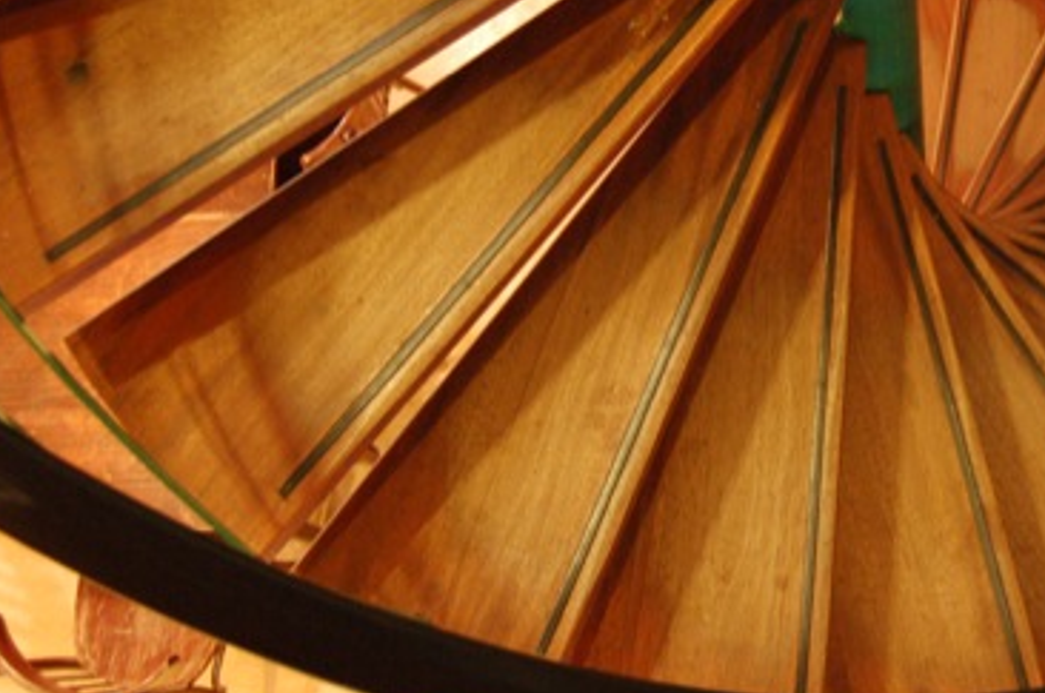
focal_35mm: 63
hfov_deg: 31.0
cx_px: 854
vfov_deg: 21.4
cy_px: 235
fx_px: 1826
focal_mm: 24
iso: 1600
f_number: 4
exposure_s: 1/5
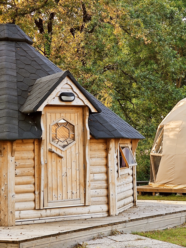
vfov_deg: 26.0
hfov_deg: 19.6
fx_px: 537
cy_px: 124
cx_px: 93
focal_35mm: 75
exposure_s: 1/110
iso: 50
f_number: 2
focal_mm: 7.06
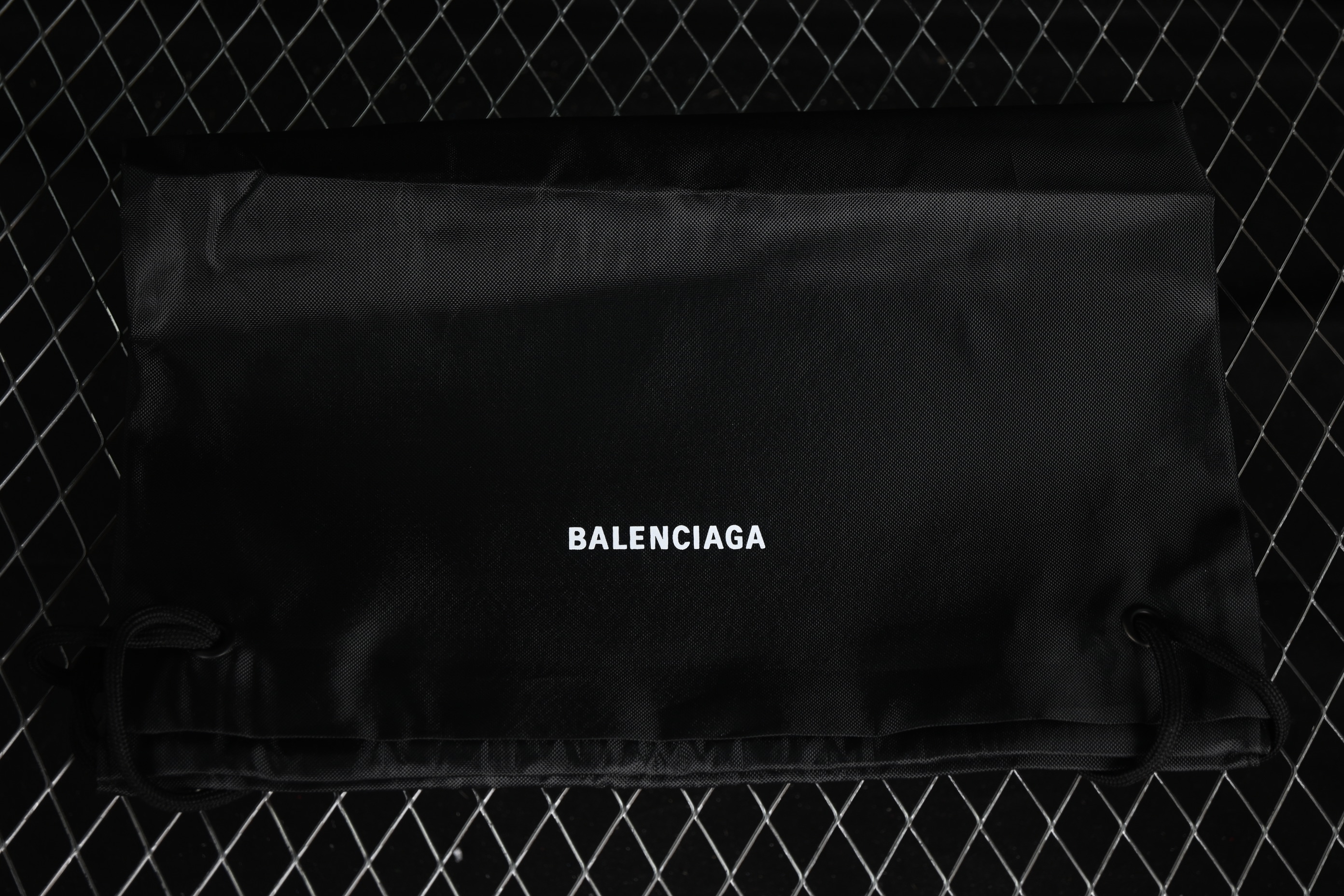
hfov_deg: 27.0
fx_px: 2800
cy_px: 448
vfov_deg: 18.2
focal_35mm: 75
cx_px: 672
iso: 160
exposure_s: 1/50
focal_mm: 50
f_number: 6.3
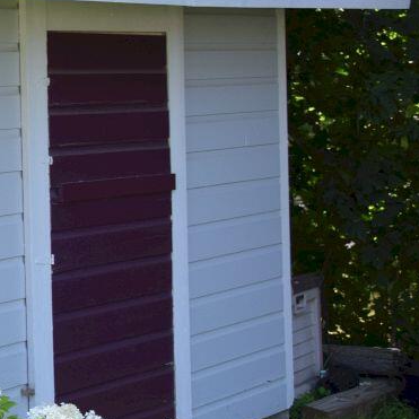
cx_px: -347
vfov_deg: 13.0
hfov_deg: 12.0
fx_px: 1835
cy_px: 194
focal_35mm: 134
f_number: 7.1
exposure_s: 1/200
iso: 400
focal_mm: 26
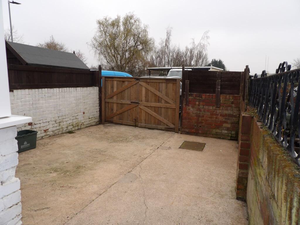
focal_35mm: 24
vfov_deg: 56.8
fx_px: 208
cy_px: 112
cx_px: 150
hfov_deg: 71.6
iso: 100
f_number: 3.2
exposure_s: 1/413
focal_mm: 4.3
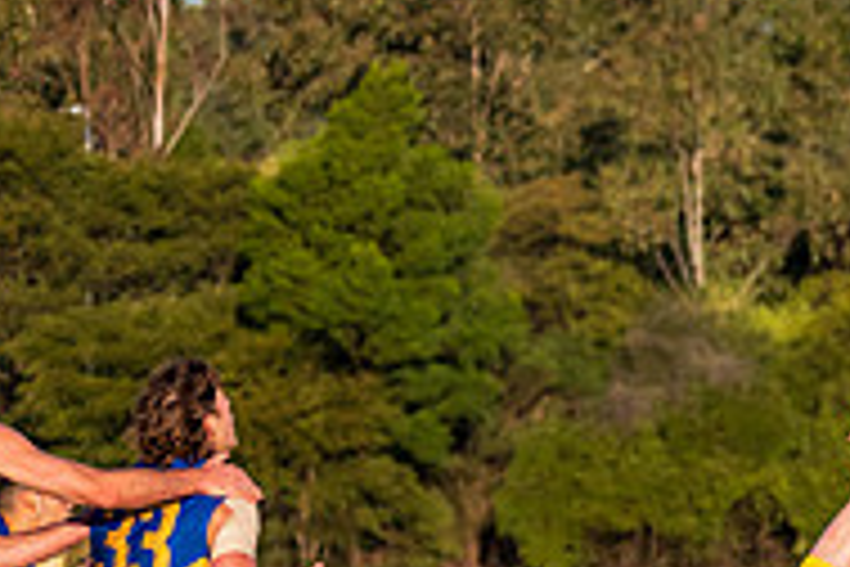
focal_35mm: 460
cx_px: 1021
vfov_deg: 3.0
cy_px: 443
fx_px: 10860
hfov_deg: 4.5
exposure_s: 1/2500
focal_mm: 150
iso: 1000
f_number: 6.3
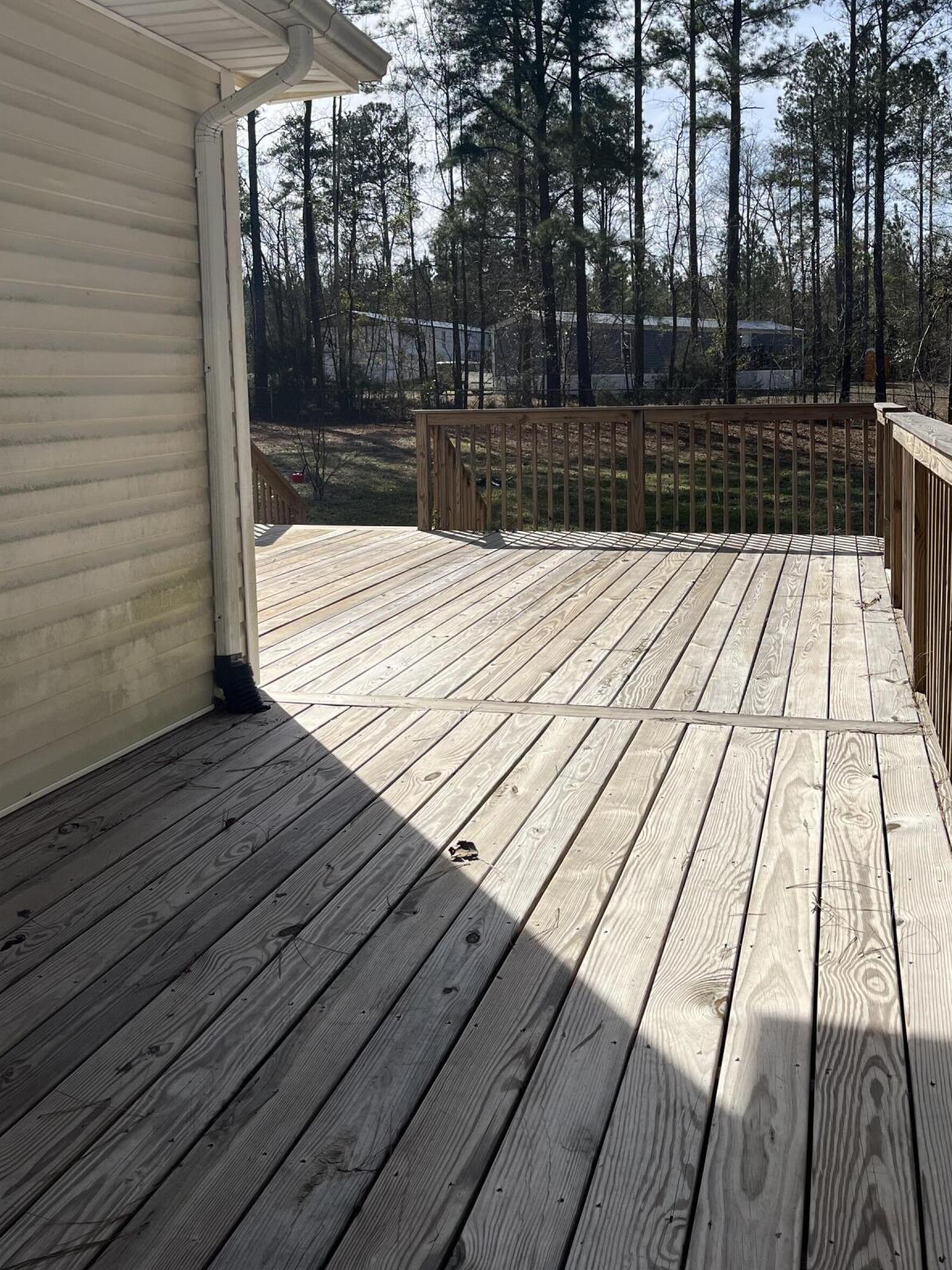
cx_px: 536
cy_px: 478
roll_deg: +1.4
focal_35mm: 33
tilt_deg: -5.5
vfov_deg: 54.7
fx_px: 1210
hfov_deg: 42.9
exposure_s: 1/5319
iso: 50
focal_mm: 5.1
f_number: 1.6
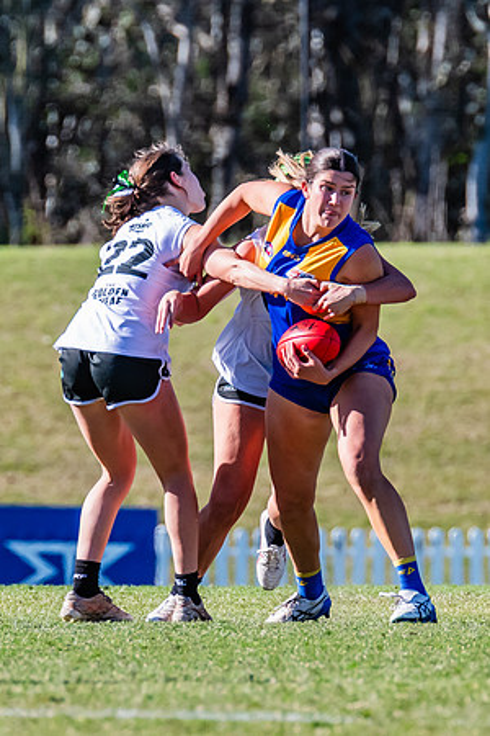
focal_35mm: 1131
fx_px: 23080
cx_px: 166
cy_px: 295
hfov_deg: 1.2
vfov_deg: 1.8
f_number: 8
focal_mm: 420
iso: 640
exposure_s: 1/1250
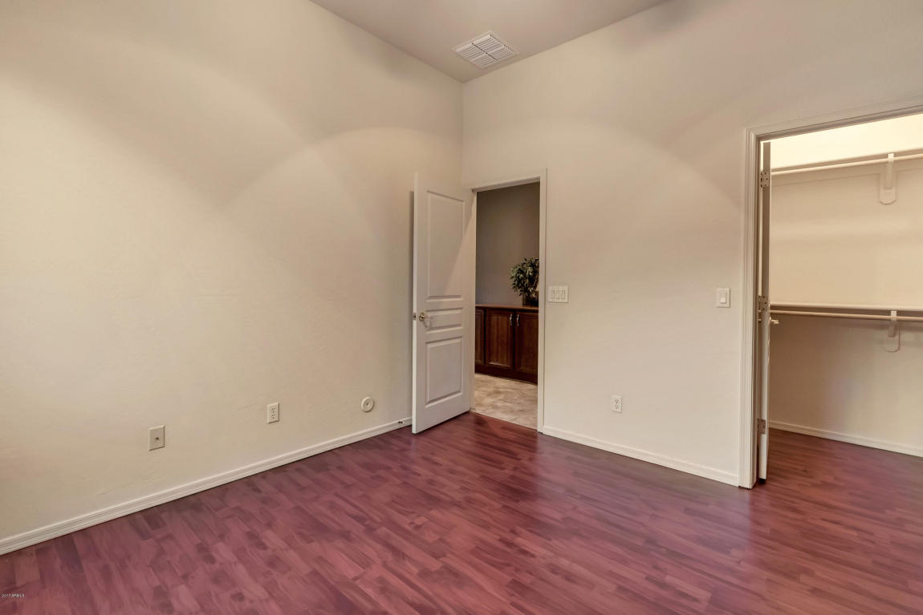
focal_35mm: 15
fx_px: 385
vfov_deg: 77.3
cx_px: 462
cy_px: 308
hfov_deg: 100.4
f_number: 5
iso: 2500
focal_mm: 15
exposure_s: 1/60
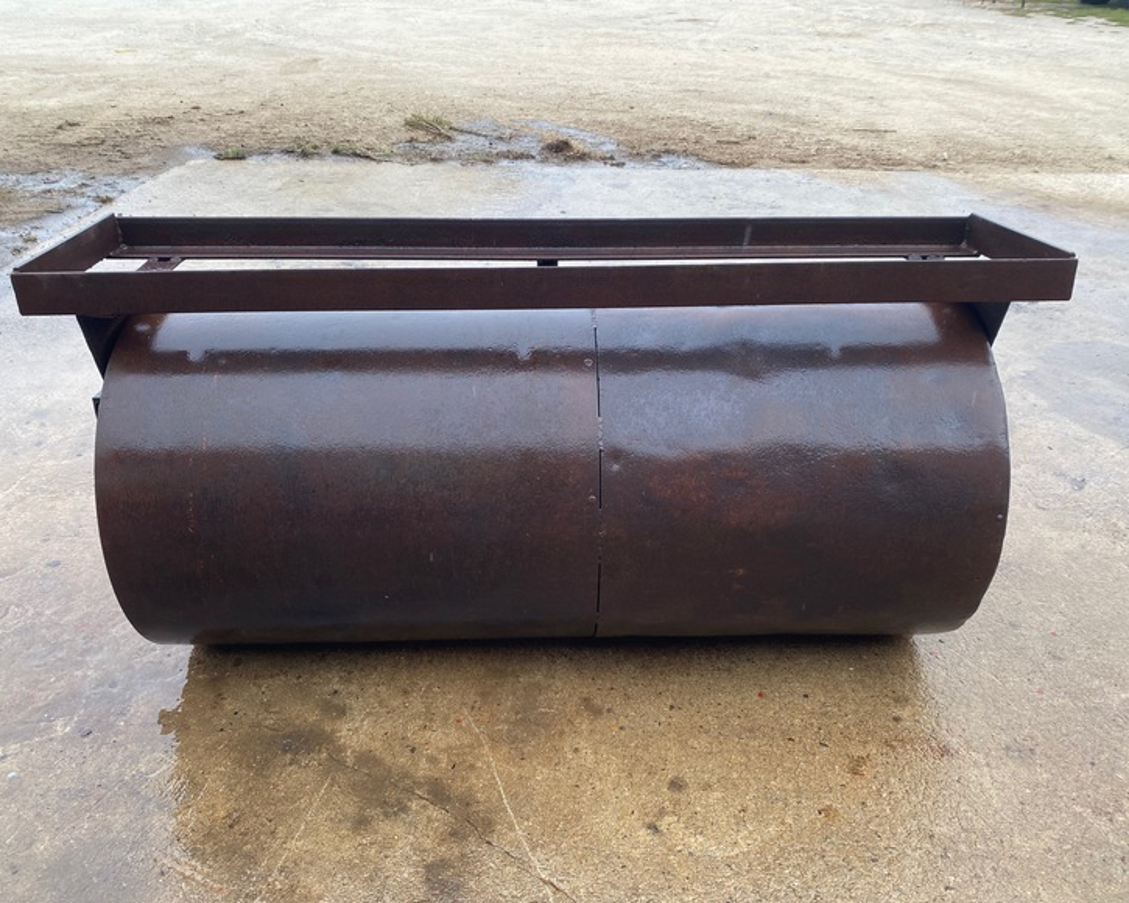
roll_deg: -1.7
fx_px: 936
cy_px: 455
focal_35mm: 28
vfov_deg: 51.5
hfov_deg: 62.2
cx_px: 557
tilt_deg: -29.5
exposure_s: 1/458
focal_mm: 4.25
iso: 32
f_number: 1.8
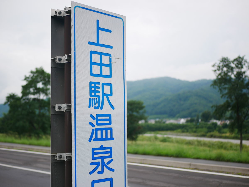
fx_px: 360
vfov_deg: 29.1
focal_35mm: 50
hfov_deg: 38.2
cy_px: 94
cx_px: 124
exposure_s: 1/3200
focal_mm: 25
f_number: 1.8
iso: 200
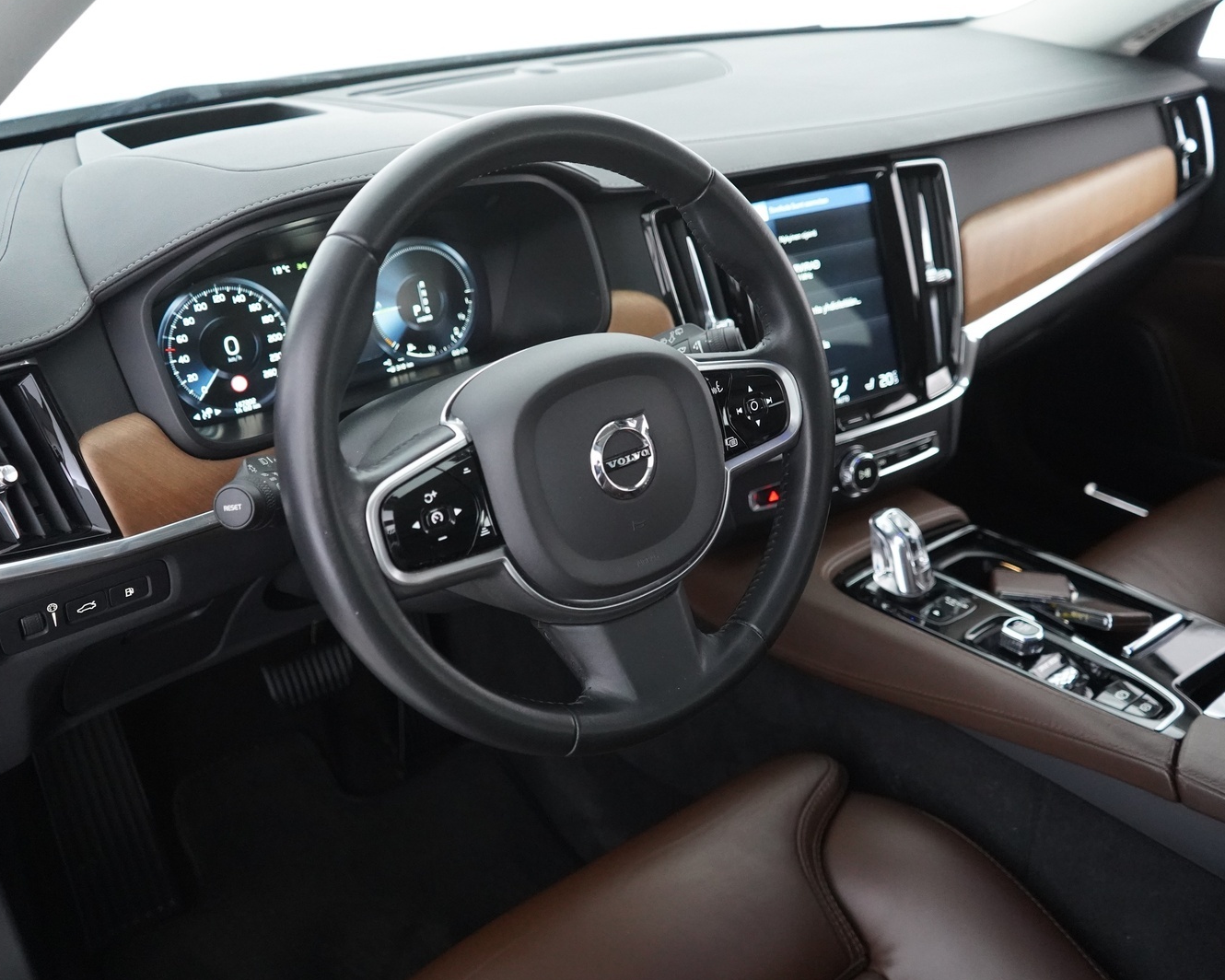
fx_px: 1160
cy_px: 487
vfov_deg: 45.8
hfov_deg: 55.6
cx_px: 651
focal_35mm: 32
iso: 8000
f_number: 3.5
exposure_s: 1/60
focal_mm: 28
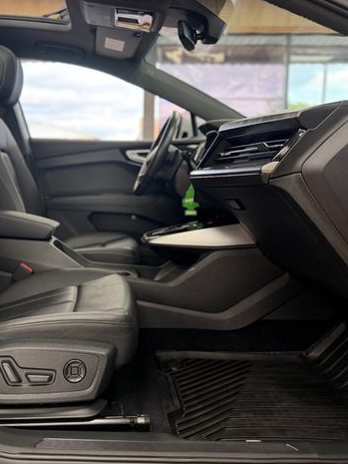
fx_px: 442
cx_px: 102
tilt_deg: -8.1
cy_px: 233
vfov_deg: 55.3
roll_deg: +0.3
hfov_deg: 42.1
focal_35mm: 33
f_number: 1.78
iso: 160
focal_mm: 6.76
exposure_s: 1/60
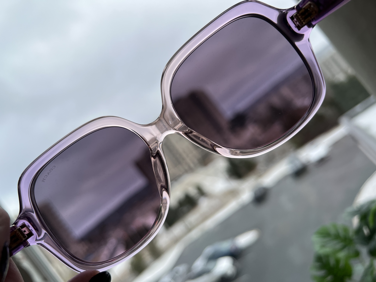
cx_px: 188
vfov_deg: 53.1
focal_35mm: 26
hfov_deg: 67.3
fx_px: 282
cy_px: 141
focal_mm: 5.7
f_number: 1.5
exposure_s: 1/924
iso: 50
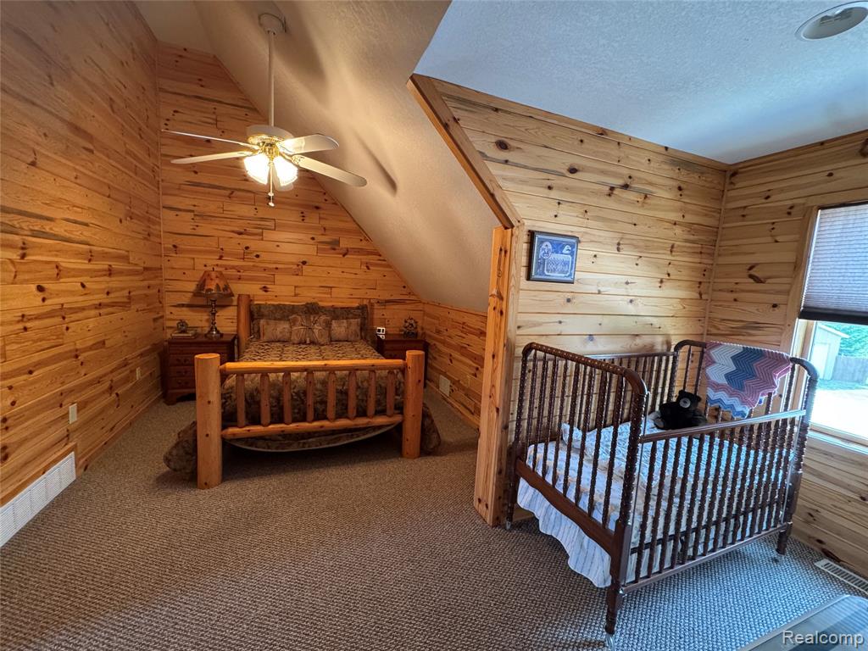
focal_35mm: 14
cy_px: 326
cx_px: 434
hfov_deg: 102.1
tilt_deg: -7.8
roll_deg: -3.6
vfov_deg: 85.7
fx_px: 351
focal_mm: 2.22
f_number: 2.2
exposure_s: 1/60
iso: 400
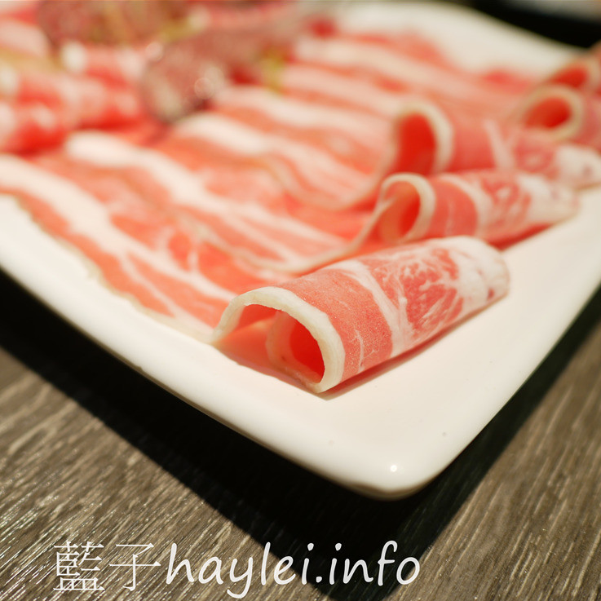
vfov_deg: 46.0
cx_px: 290
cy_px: 305
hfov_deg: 46.0
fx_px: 707
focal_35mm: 36
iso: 200
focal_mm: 15
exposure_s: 1/160
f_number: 2
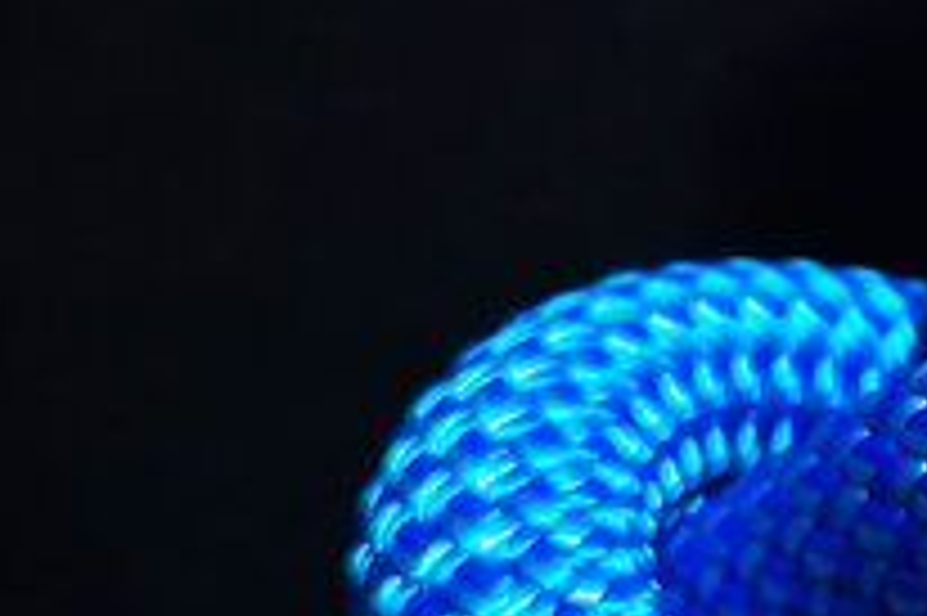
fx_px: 2804
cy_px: 171
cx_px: 1368
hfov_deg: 17.1
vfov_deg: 12.5
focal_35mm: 109
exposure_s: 1/18
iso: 1600
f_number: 1.8
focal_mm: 5.58
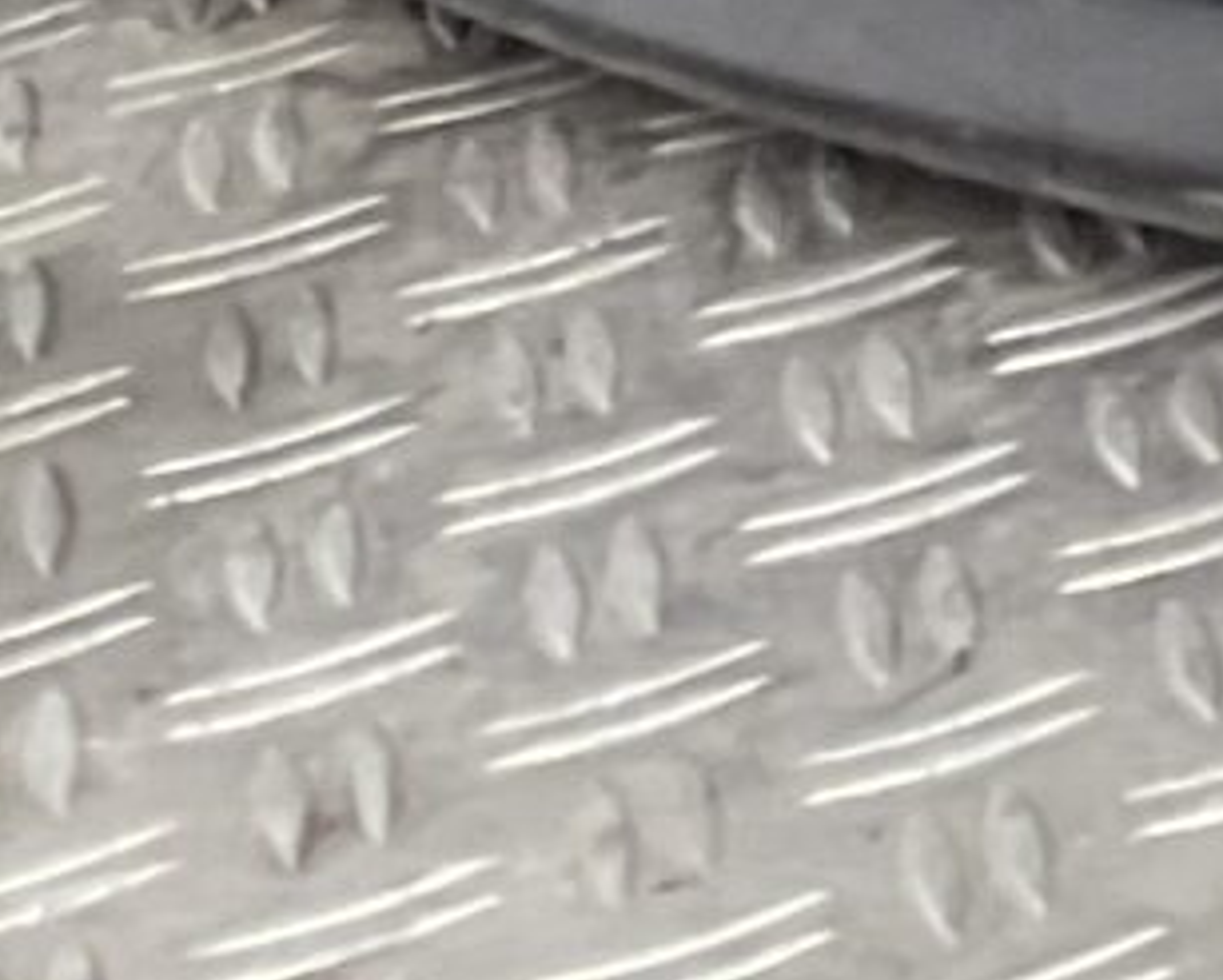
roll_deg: +6.8
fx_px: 8548
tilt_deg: -18.2
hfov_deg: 6.7
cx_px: 4649
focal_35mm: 236
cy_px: -1860
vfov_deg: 6.1
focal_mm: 3
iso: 20
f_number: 1.8
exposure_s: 1/100
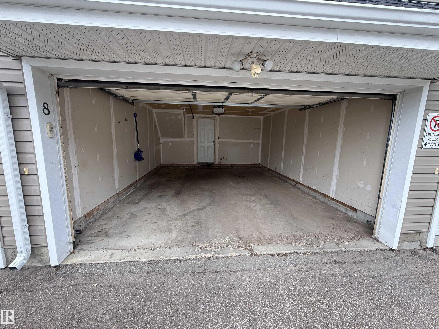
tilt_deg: -8.1
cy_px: 164
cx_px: 220
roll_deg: -0.9
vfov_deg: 85.7
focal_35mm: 14
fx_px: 178
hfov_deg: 102.1
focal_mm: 2.22
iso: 50
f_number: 2.2
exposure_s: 1/107
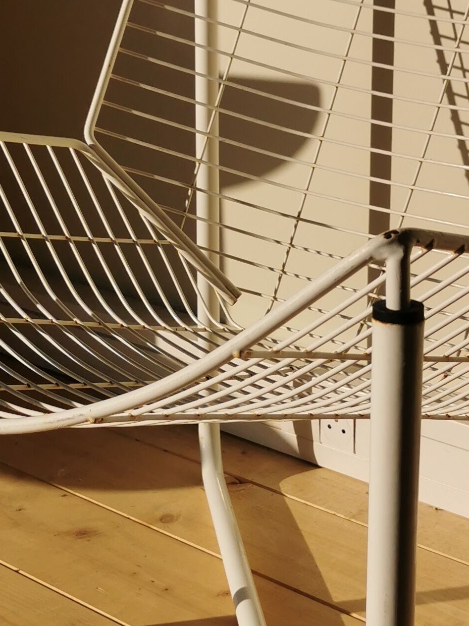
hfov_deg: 18.9
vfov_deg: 25.0
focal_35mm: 78
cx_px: 271
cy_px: 306
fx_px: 1409
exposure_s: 1/7353
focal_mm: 5.58
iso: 50
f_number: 1.8
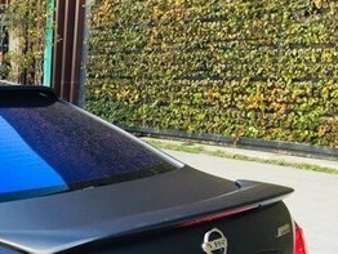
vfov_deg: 19.1
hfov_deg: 24.3
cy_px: 304
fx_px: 713
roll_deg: -0.4
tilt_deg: -16.2
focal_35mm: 73
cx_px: -63
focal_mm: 4.15
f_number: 2.2
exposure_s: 1/50
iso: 40
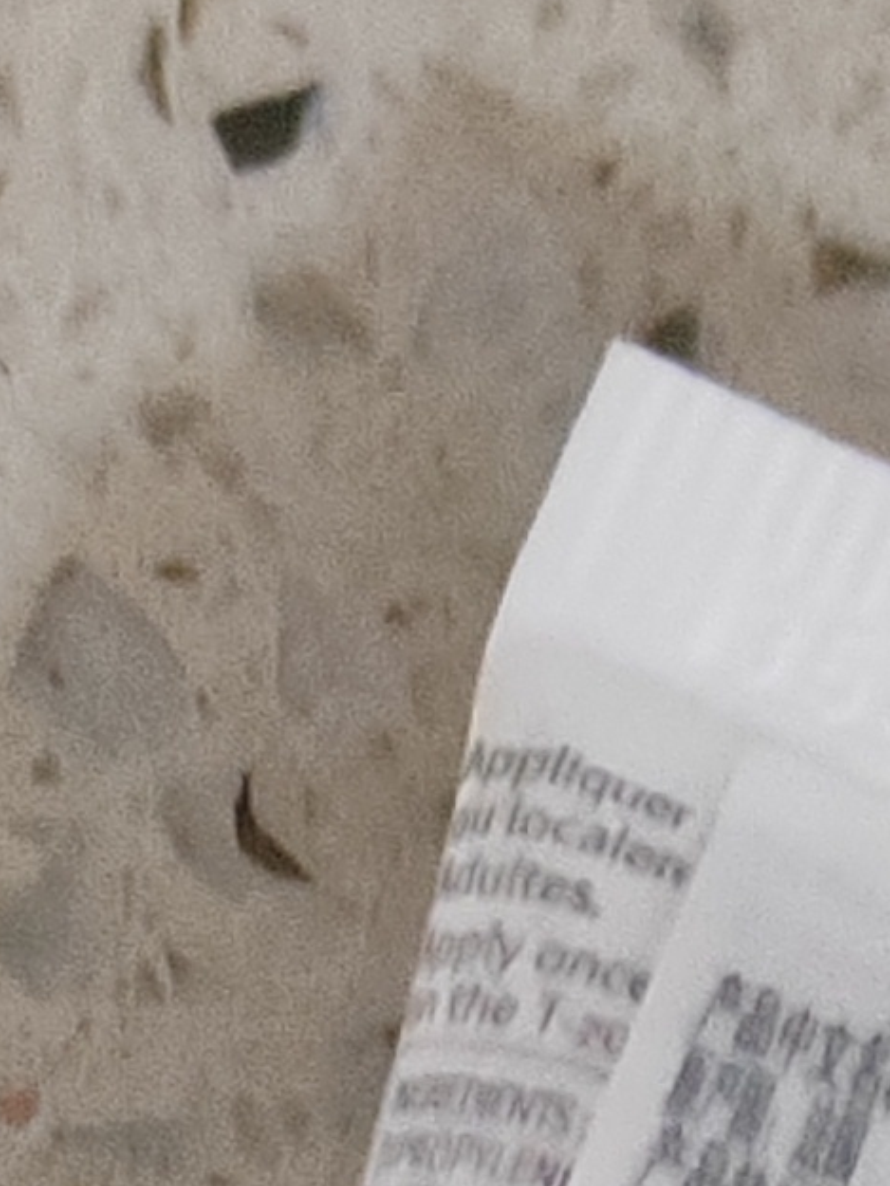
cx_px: 419
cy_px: 2025
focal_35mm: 177
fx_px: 6066
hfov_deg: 8.4
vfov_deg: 10.6
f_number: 1.9
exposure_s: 1/50
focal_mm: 5.52
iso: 3200
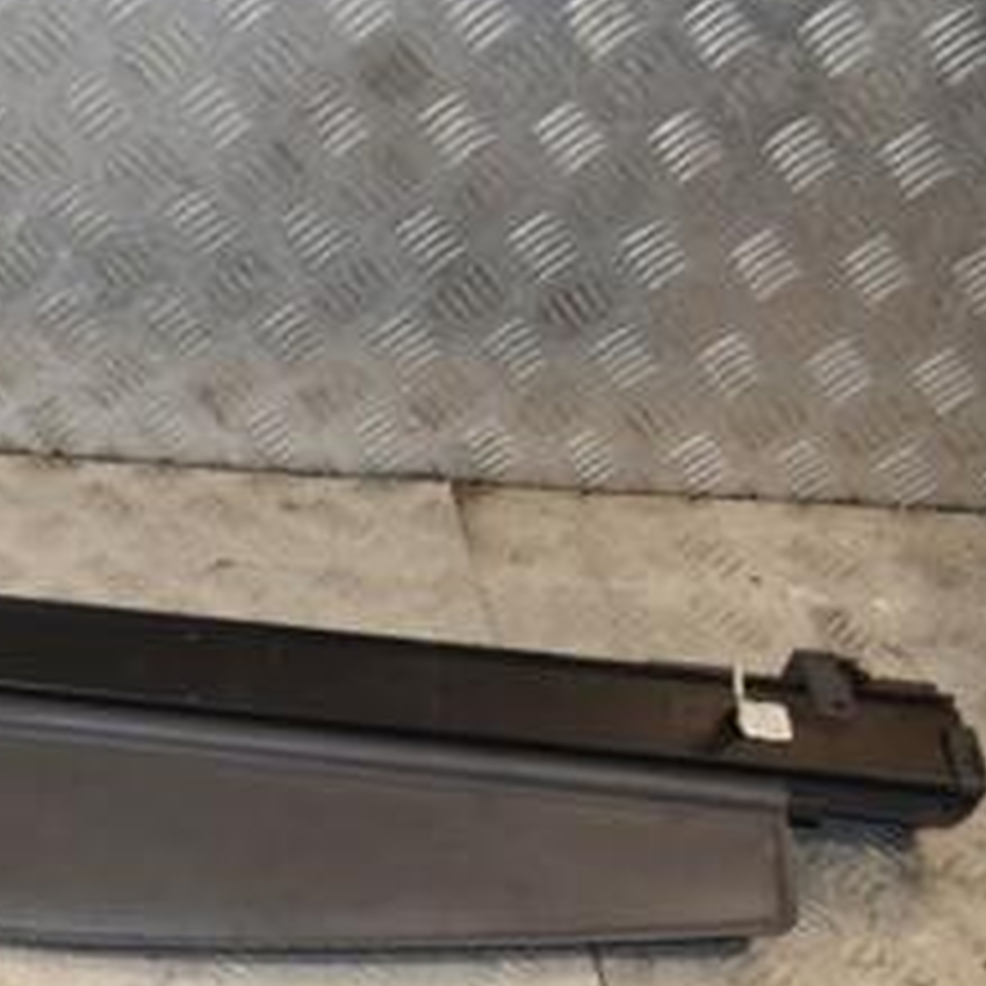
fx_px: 2030
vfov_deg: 27.2
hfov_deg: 23.9
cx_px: -306
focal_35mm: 63
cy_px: 612
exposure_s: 1/200
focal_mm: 18
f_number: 7.1
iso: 800
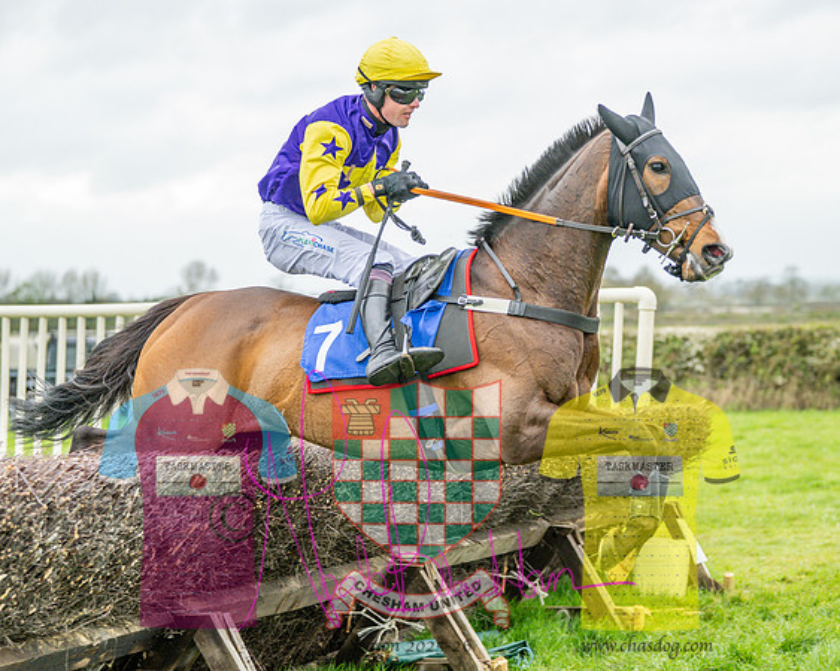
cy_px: 367
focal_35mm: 100
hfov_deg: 19.2
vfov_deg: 15.4
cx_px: 461
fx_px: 2483
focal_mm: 81
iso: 800
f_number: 2.8
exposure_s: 1/1600
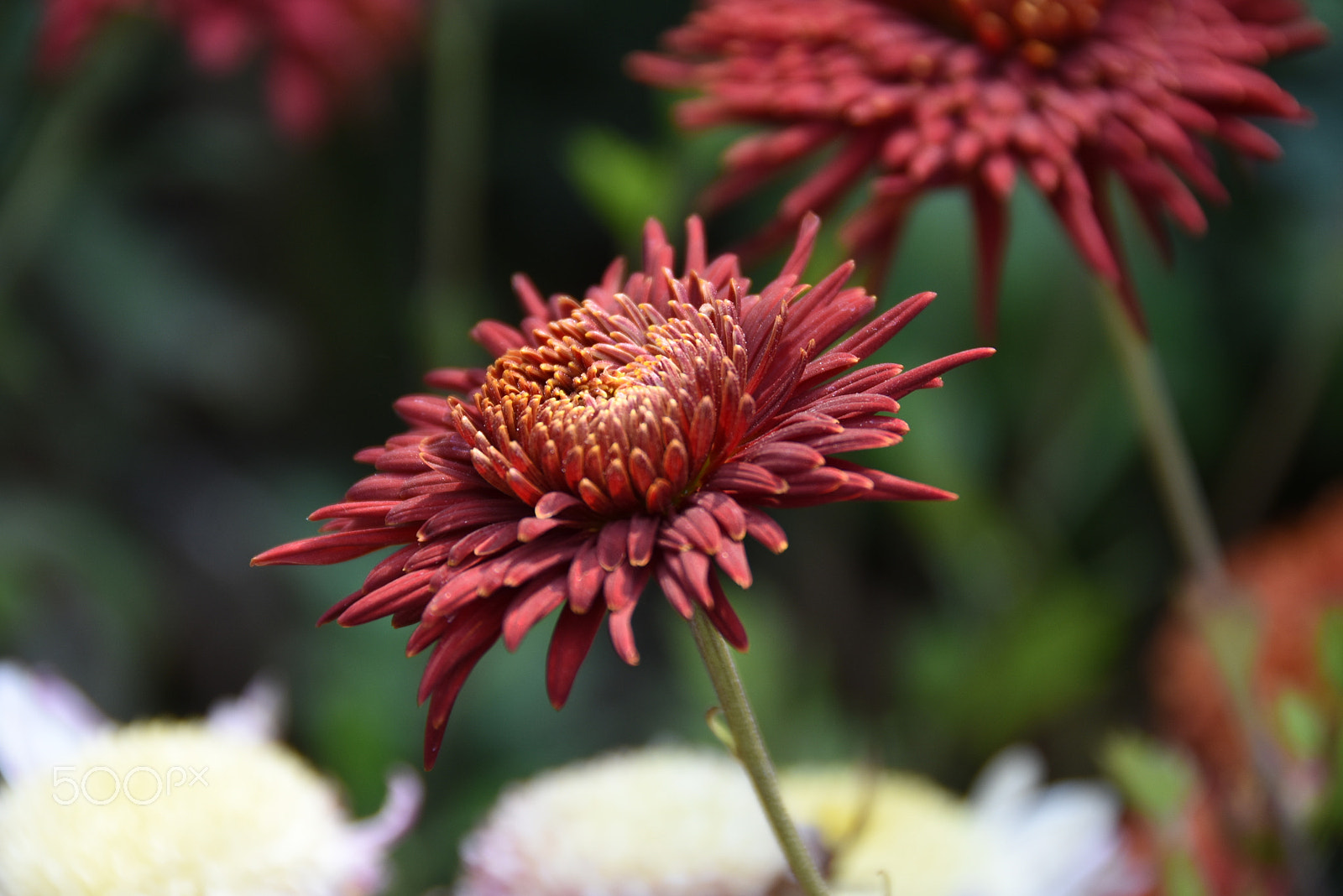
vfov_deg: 4.6
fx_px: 11195
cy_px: 448
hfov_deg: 6.9
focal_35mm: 300
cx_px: 672
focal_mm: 200
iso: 320
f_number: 5.6
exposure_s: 1/200
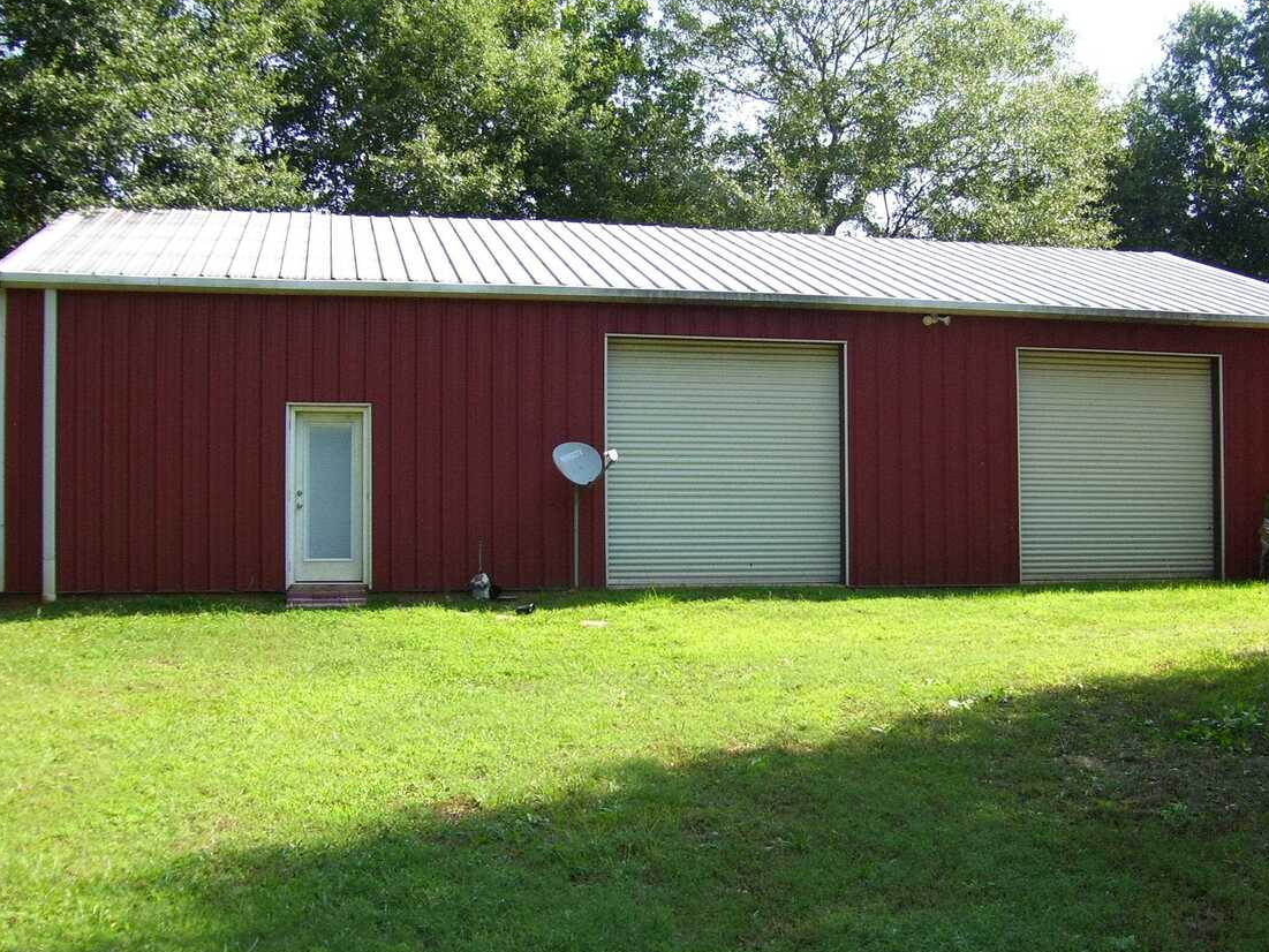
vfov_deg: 33.6
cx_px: 700
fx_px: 1577
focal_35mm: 43
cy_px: 517
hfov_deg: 43.8
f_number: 2.7
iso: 80
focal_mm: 6
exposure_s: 1/350
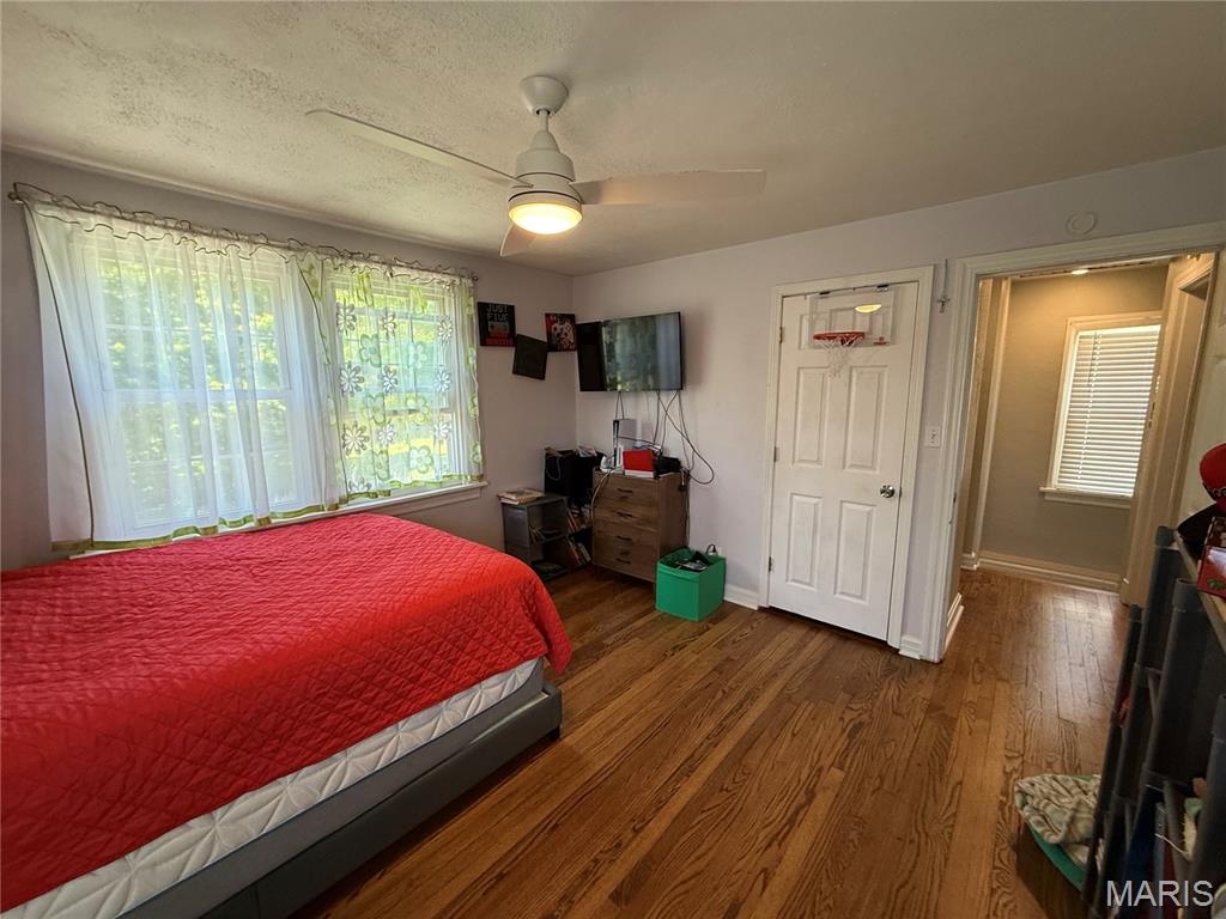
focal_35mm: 14
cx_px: 613
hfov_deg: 102.1
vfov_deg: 85.7
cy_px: 460
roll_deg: +1.2
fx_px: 496
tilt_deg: -8.0
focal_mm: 2.22
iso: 200
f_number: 2.2
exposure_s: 1/120
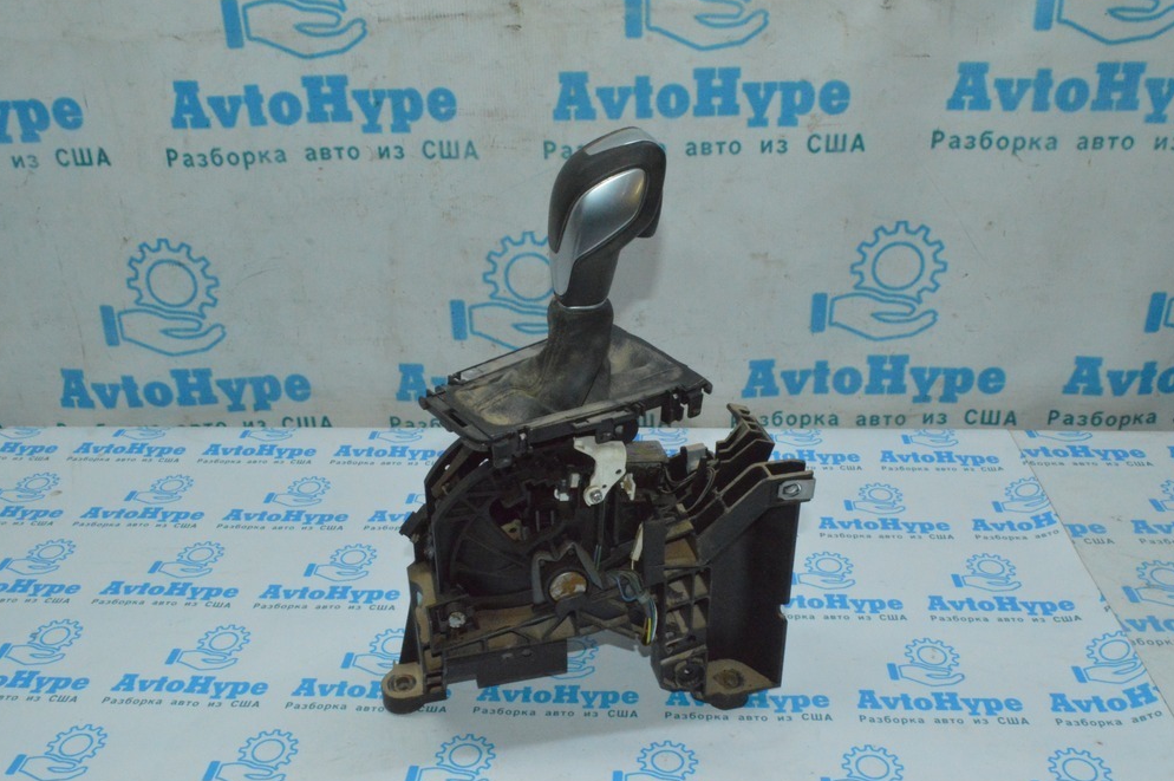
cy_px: 387
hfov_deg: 55.8
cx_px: 582
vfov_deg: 38.8
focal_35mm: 34
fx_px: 1108
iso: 6400
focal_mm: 22
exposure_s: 1/80
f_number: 25
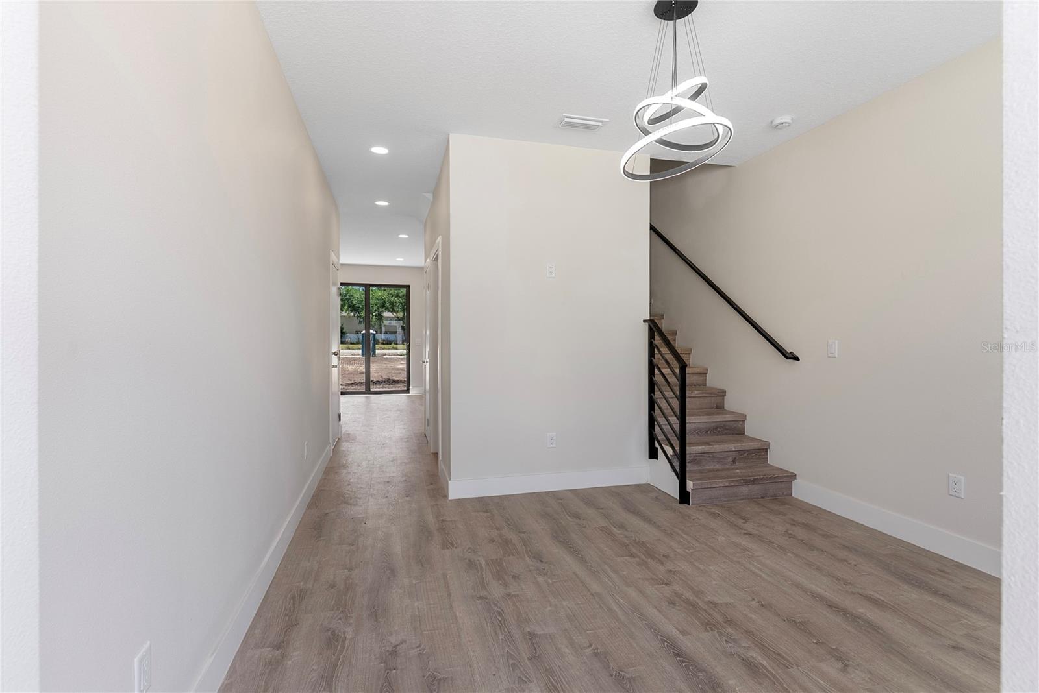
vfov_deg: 70.5
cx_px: 520
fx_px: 491
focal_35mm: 17
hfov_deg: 93.3
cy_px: 346
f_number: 8
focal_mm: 17
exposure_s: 1/25
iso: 400
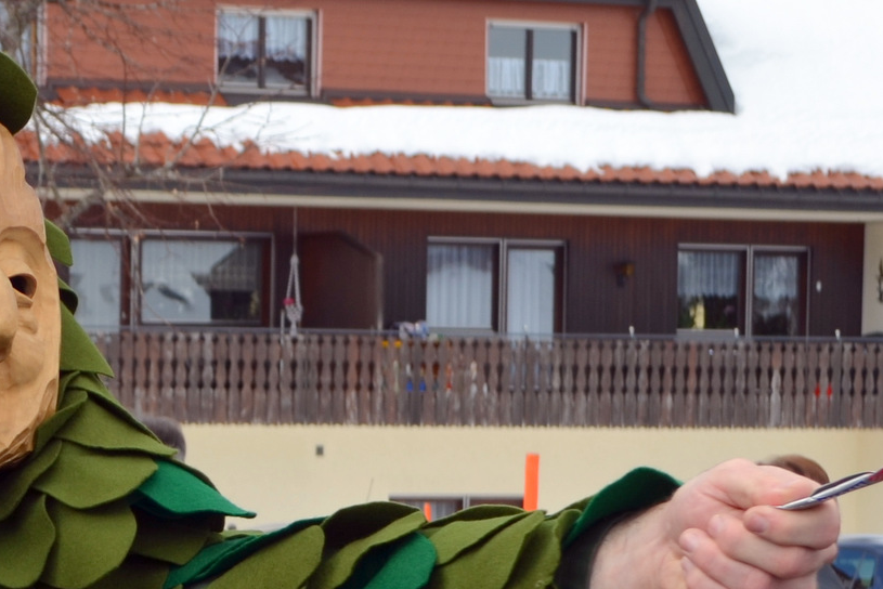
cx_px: 74
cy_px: 508
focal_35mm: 106
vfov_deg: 12.8
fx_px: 2601
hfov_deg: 18.9
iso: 100
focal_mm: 36
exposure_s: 1/200
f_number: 7.1
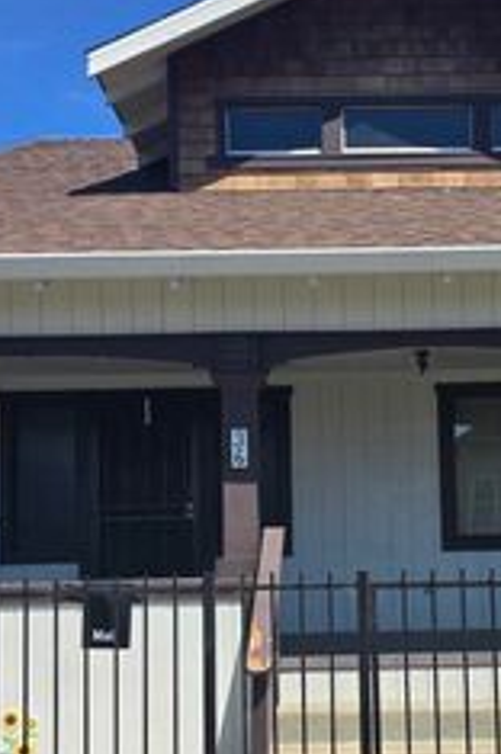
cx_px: 353
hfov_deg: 26.2
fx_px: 1068
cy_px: 499
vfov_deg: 38.5
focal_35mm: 51
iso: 12
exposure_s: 1/719
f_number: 1.7
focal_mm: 6.3
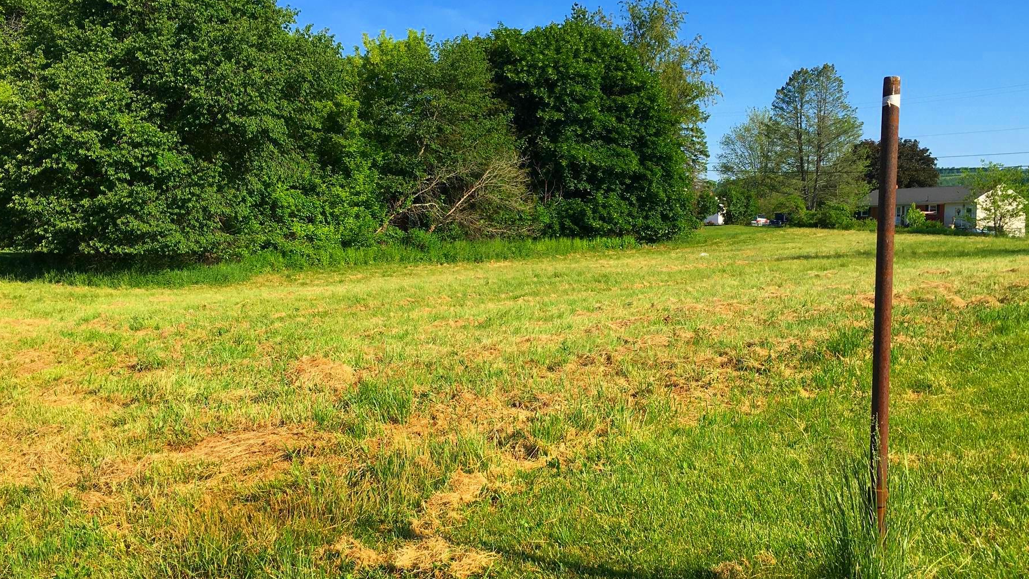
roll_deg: -0.5
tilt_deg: -1.9
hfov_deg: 55.3
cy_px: 299
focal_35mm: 36
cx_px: 534
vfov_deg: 32.8
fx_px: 982
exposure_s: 1/1241
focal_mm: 4.15
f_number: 2.2
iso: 25
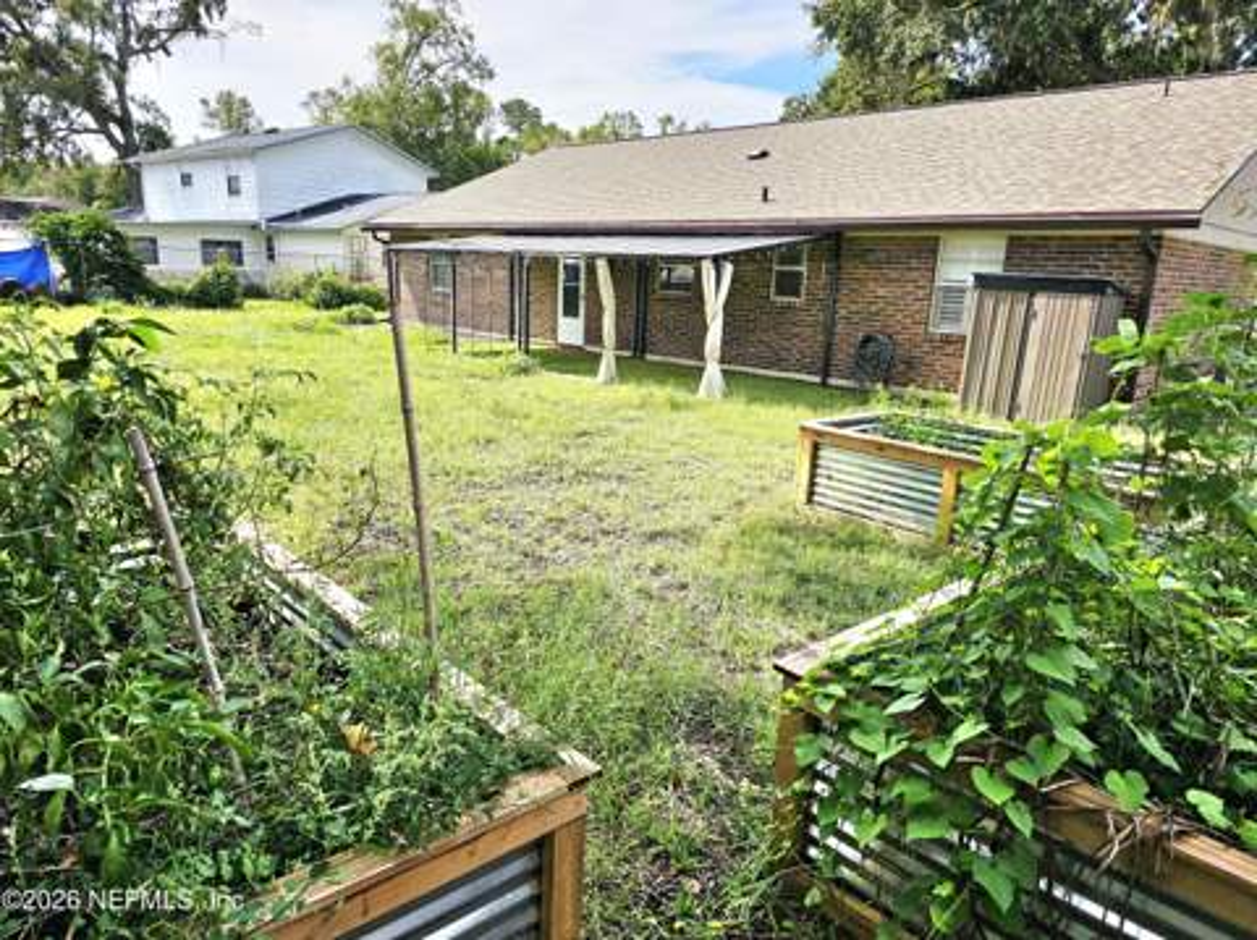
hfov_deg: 74.0
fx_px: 834
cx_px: 628
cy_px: 470
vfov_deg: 58.8
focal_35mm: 23
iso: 10
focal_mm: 6.3
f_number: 1.7
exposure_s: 1/625
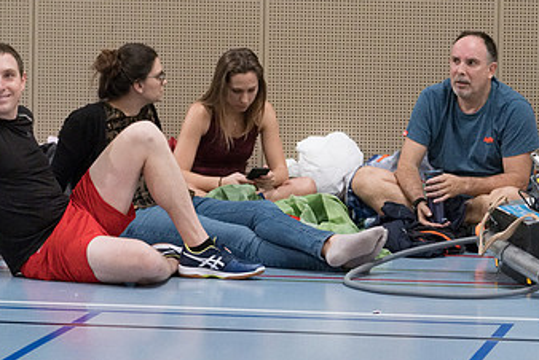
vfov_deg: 7.2
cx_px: 362
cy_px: 93
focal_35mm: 192
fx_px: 2877
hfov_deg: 10.7
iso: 5000
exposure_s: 1/320
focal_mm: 74.4
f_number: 2.8
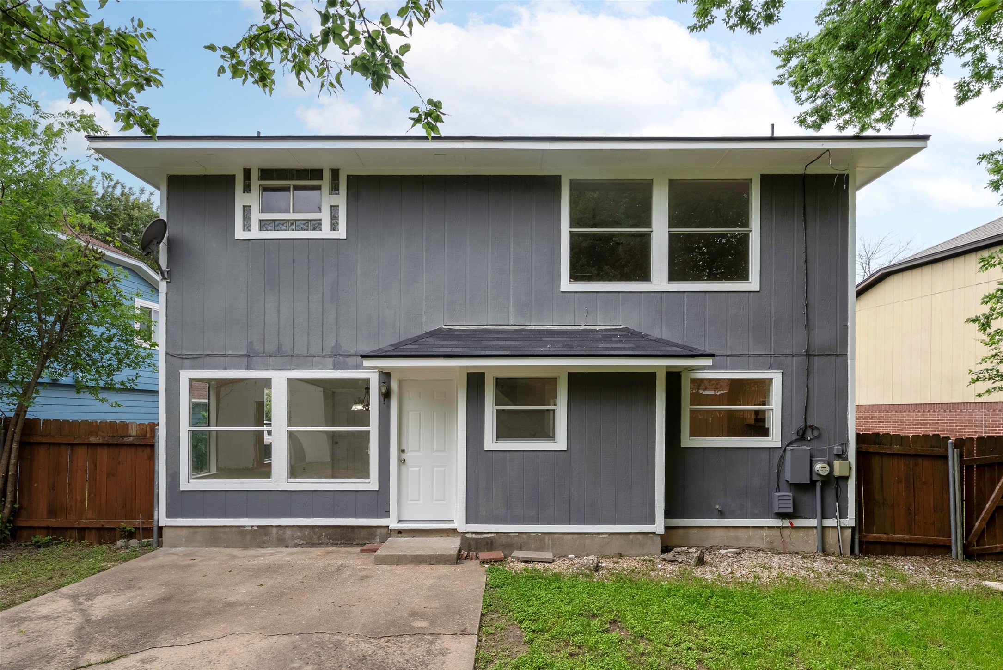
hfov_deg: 90.0
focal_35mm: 18
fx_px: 502
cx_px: 502
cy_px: 335
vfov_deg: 67.4
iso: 500
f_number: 11
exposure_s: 1/640
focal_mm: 18
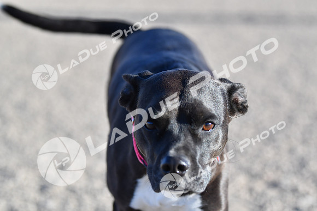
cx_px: 158
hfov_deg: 15.9
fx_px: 1136
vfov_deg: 10.6
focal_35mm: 129
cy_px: 106
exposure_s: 1/4000
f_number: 2.8
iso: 450
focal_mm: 86
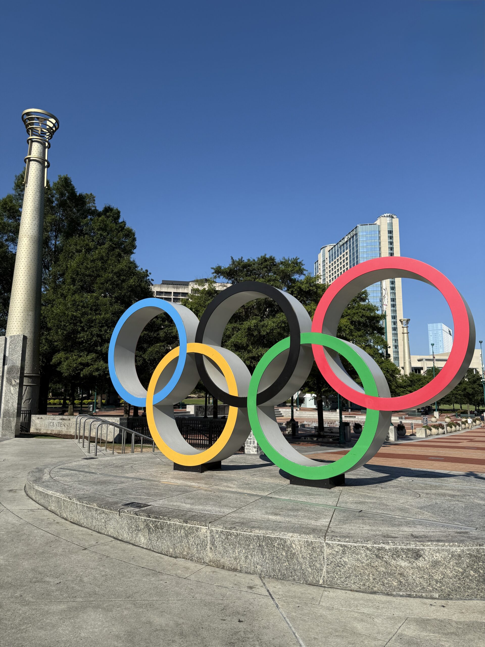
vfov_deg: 71.6
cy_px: 324
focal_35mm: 24
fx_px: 448
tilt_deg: +9.8
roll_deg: -0.8
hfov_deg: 56.8
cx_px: 242
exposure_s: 1/5714
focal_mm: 6.76
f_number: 1.78
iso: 80
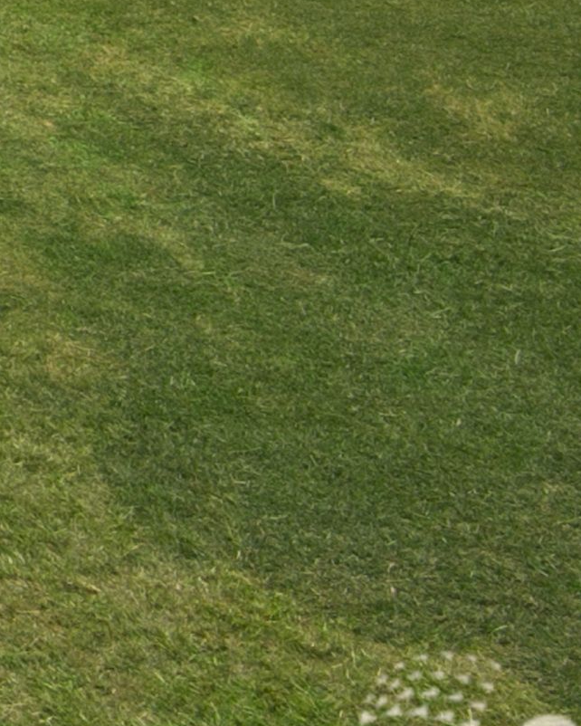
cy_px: -690
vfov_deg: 10.0
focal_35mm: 179
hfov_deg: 7.4
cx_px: -1308
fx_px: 3846
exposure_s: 1/80
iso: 100
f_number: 11
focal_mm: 10.26
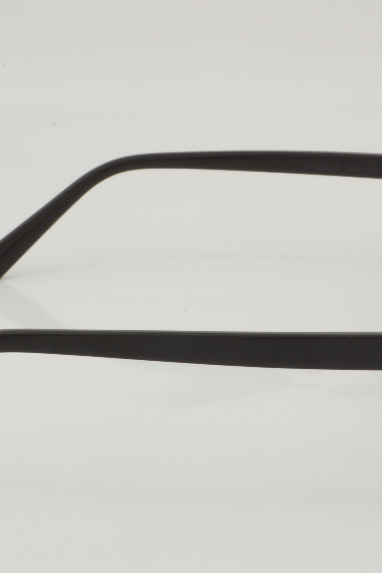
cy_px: 287
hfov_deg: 12.1
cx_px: 213
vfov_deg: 18.1
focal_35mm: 113
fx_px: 1798
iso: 100
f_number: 32
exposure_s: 1/3
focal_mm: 50
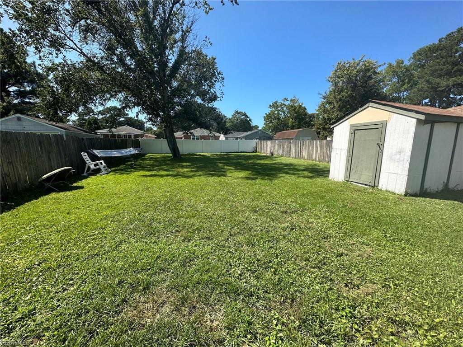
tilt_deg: -9.9
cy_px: 174
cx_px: 232
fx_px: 187
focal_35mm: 14
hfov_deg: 102.1
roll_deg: -1.1
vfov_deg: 85.7
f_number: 2.2
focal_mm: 2.22
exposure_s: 1/1082
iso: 40
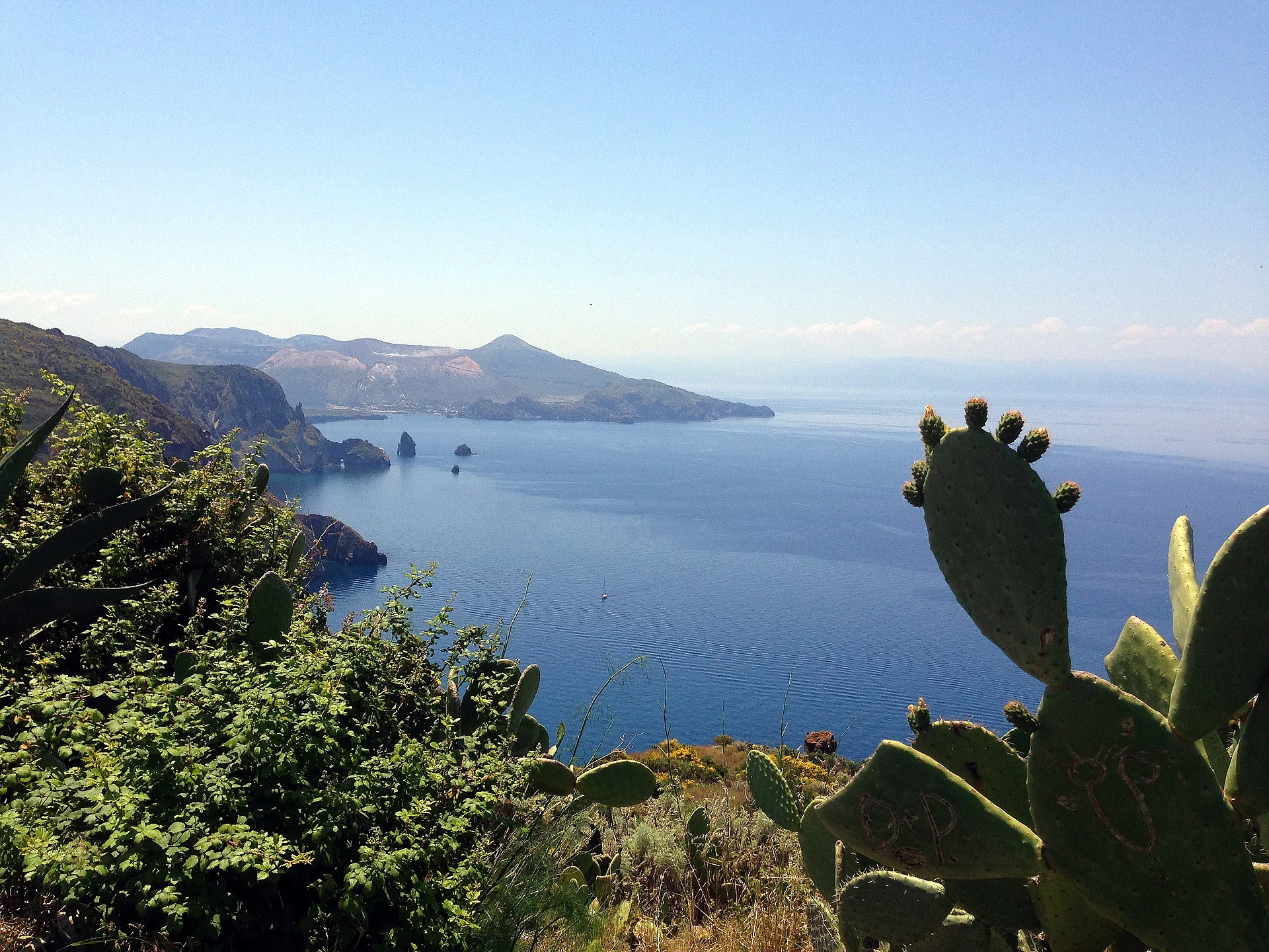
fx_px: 1210
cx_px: 634
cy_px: 476
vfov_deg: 42.9
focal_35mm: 33
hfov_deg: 55.4
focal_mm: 4.12
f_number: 2.4
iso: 50
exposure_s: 1/1938
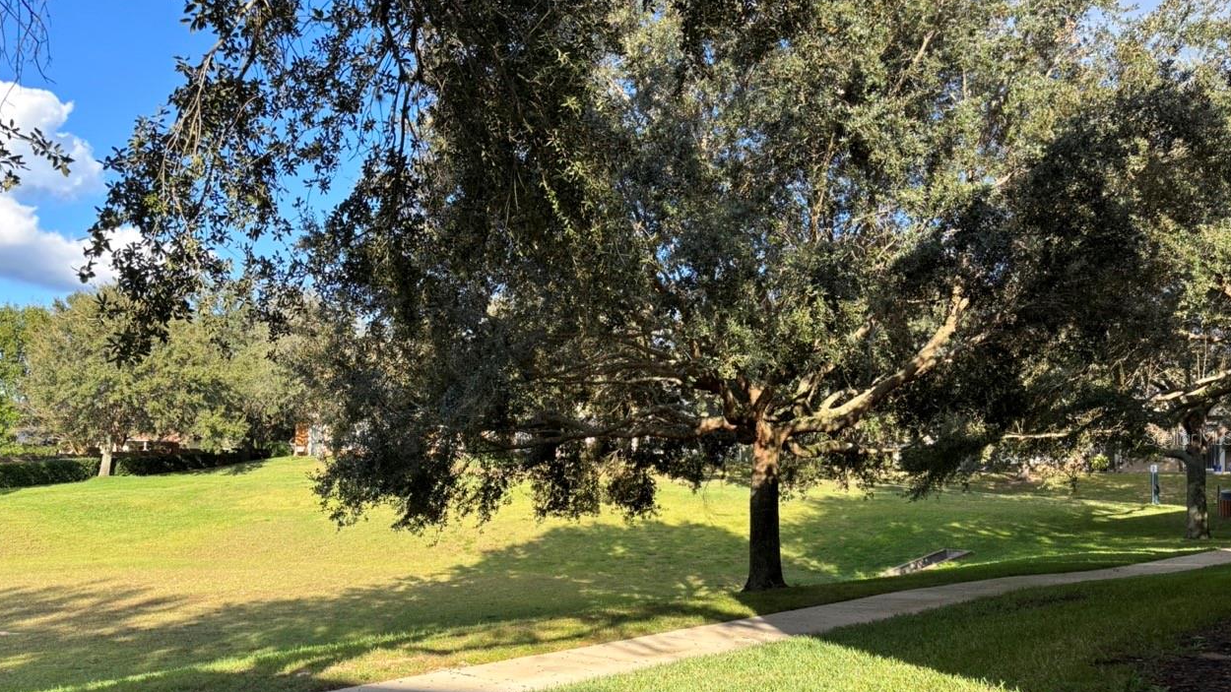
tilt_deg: +3.2
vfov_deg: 39.9
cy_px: 437
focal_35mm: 29
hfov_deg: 66.1
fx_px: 947
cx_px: 608
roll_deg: -0.7
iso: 50
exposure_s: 1/716
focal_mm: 5.96
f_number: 1.6
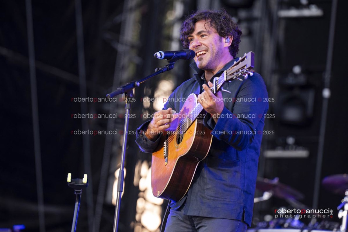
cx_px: 174
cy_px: 116
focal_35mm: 200
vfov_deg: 6.9
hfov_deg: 10.3
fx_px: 1932
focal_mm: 200
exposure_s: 1/320
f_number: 4
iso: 1600
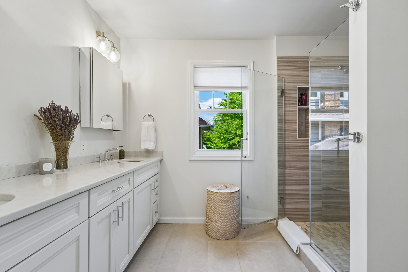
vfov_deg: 73.7
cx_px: 204
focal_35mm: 16
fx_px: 181
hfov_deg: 96.7
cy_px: 136
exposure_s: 1/10
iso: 200
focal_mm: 10.4
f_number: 11
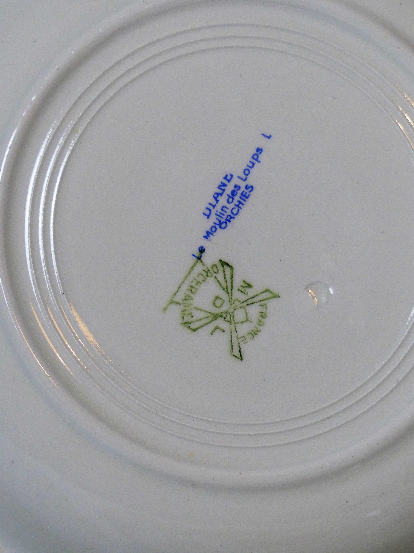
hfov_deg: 4.7
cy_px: 276
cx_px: 207
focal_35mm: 313
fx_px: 4991
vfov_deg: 6.3
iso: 250
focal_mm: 51.2
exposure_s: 1/80
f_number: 2.8
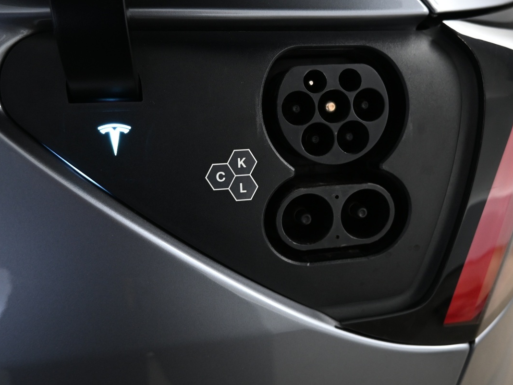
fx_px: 519
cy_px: 164
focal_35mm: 35
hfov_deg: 52.6
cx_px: 275
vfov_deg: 40.6
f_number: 3.5
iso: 560
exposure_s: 1/25
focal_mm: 16
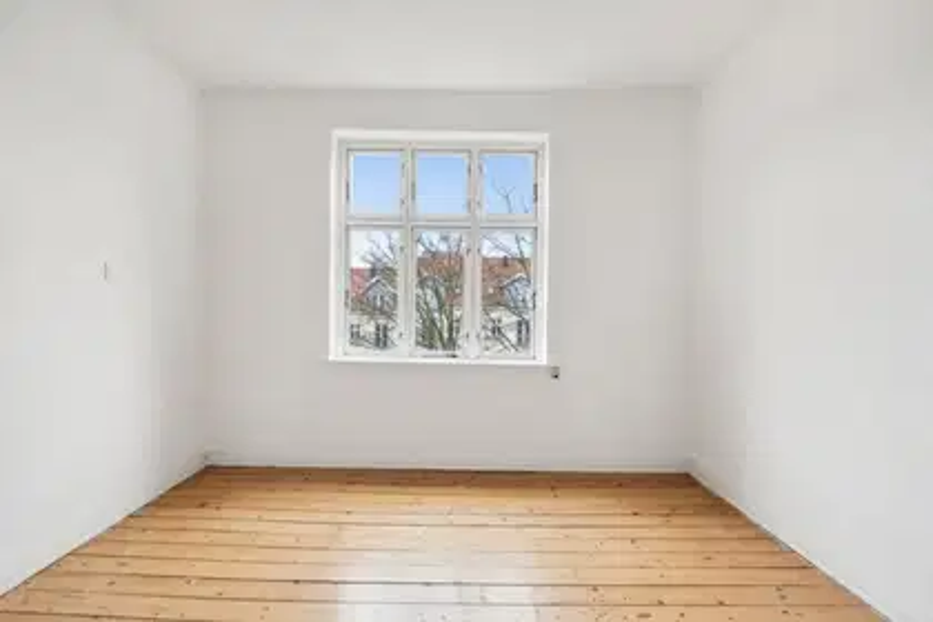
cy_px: 311
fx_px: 466
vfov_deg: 67.4
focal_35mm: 18
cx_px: 466
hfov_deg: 90.0
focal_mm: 12
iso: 800
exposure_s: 1/1.25
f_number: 8
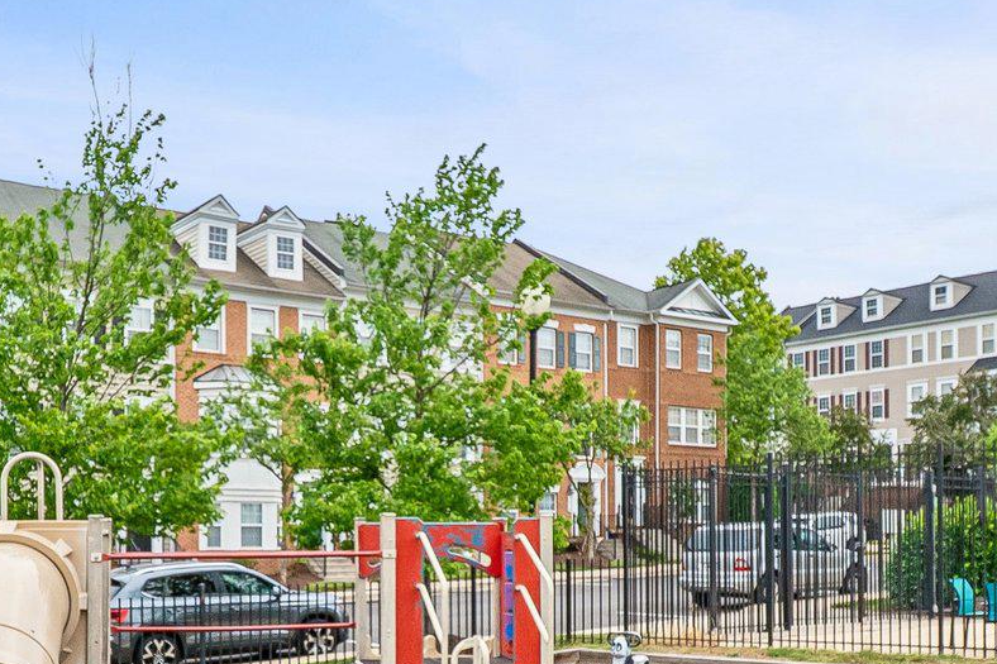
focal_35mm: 39
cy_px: 543
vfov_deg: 33.1
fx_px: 1080
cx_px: 311
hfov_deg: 48.5
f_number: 5.6
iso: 400
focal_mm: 10
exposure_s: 1/800
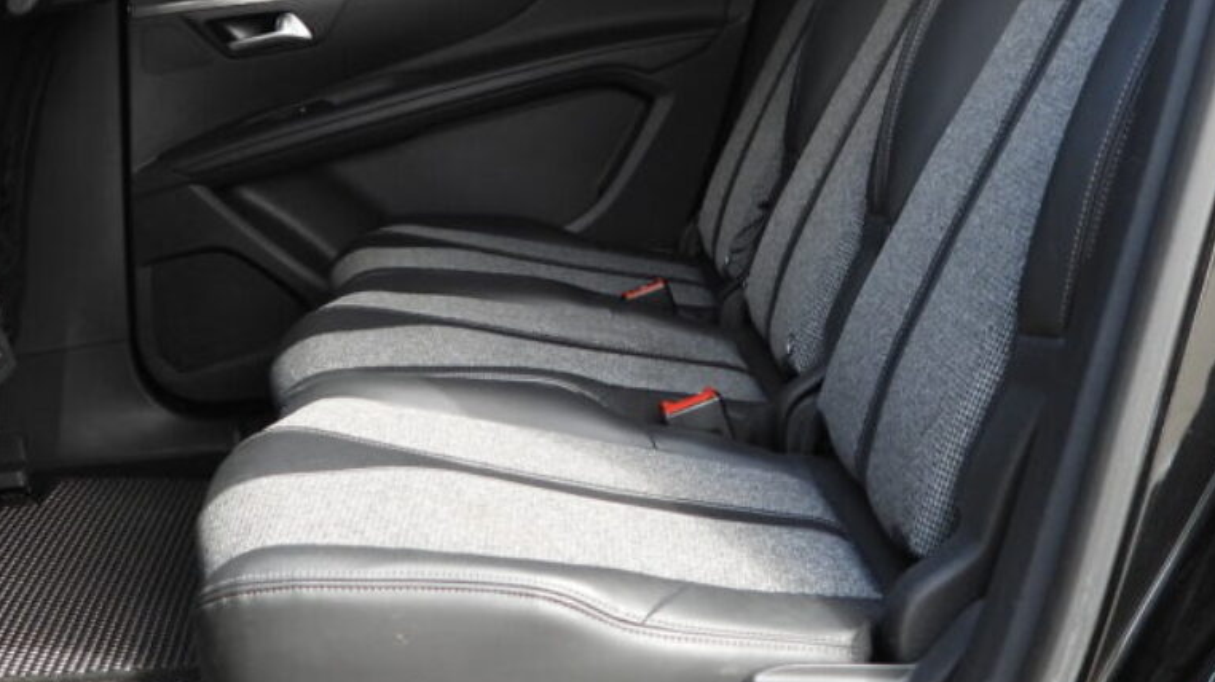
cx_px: 547
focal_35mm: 55
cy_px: 139
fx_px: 1771
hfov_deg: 37.8
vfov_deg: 21.5
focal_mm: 4.3
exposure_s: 1/100
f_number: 2.8
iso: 100
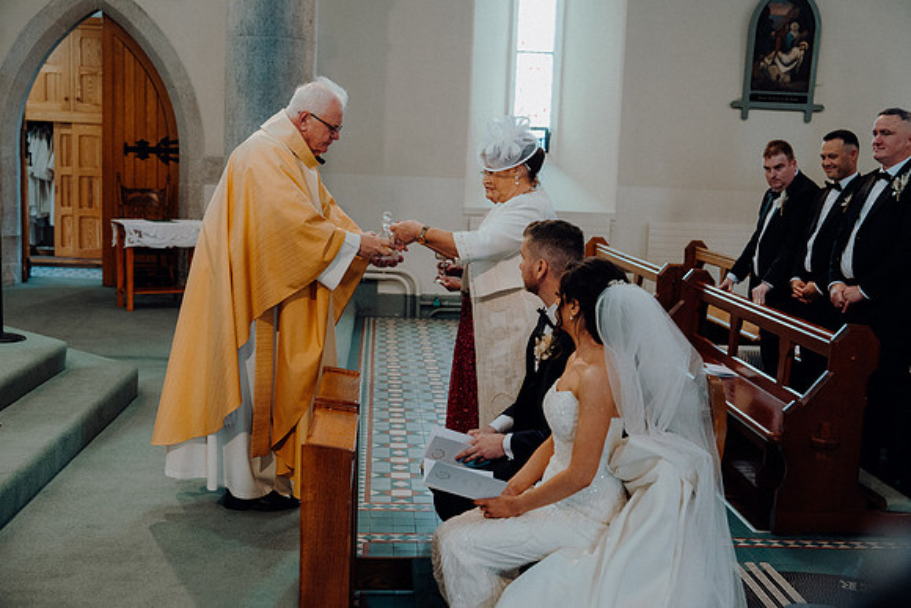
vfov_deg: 31.2
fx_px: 1088
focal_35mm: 43
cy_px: 304
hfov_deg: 45.4
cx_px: 456
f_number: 3.5
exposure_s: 1/160
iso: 2000
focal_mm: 43
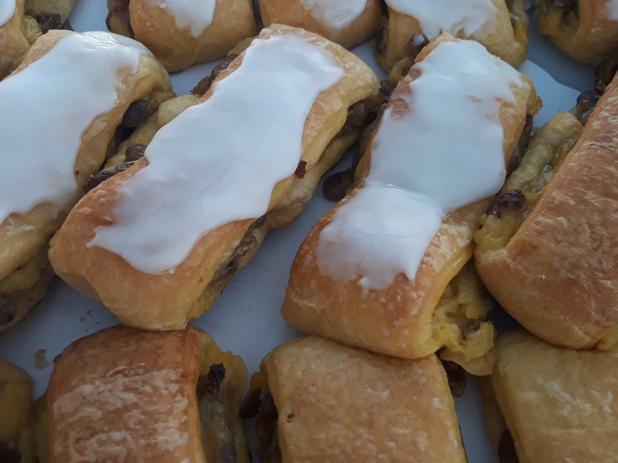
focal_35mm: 27
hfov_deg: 65.3
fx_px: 482
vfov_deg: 51.4
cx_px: 309
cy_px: 232
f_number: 1.7
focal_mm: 3.71
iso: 50
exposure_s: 1/100
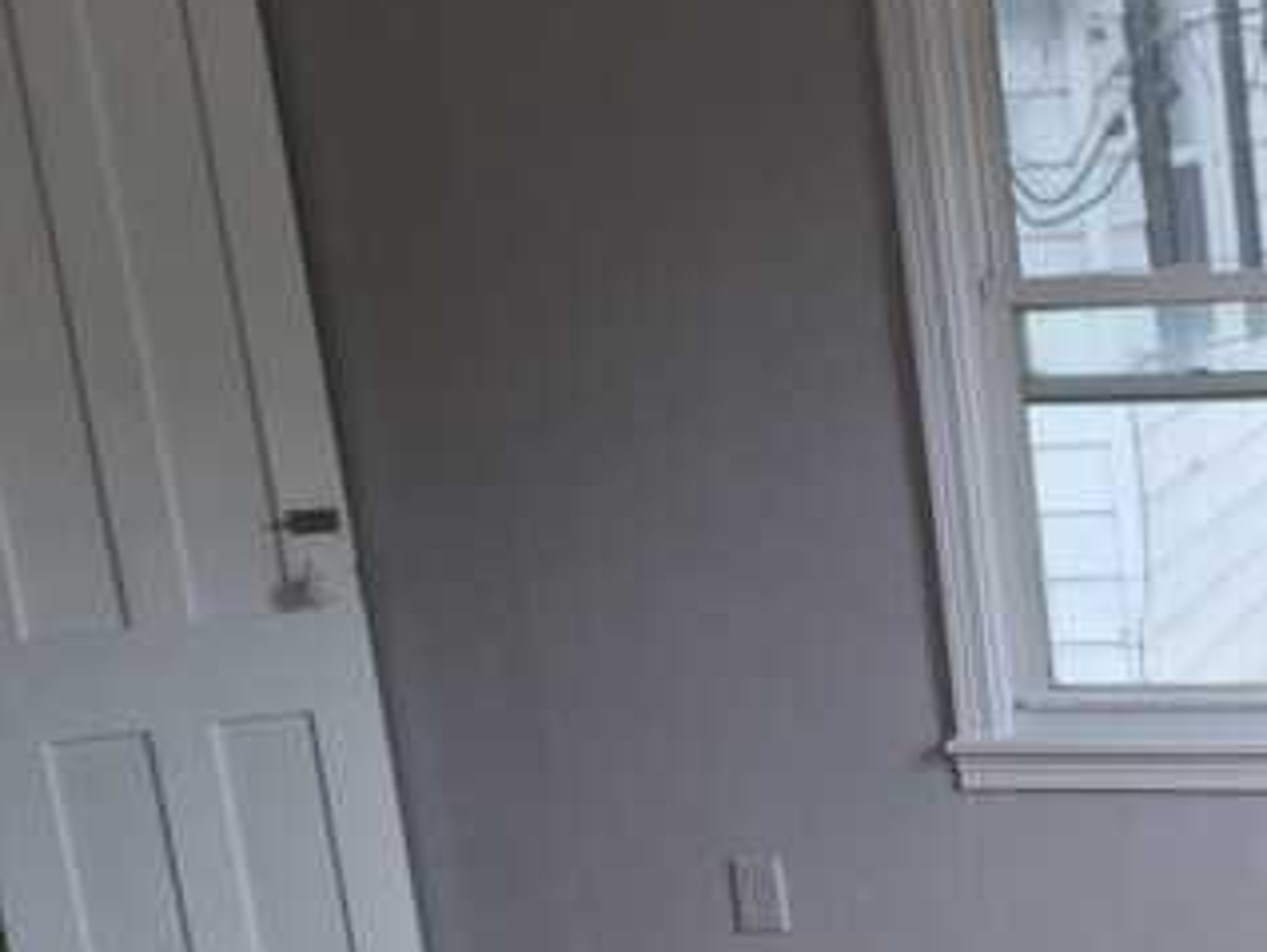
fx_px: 2711
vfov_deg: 19.5
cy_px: 868
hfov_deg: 23.9
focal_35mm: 74
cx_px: 1526
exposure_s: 1/60
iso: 50
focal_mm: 5.54
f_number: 1.8
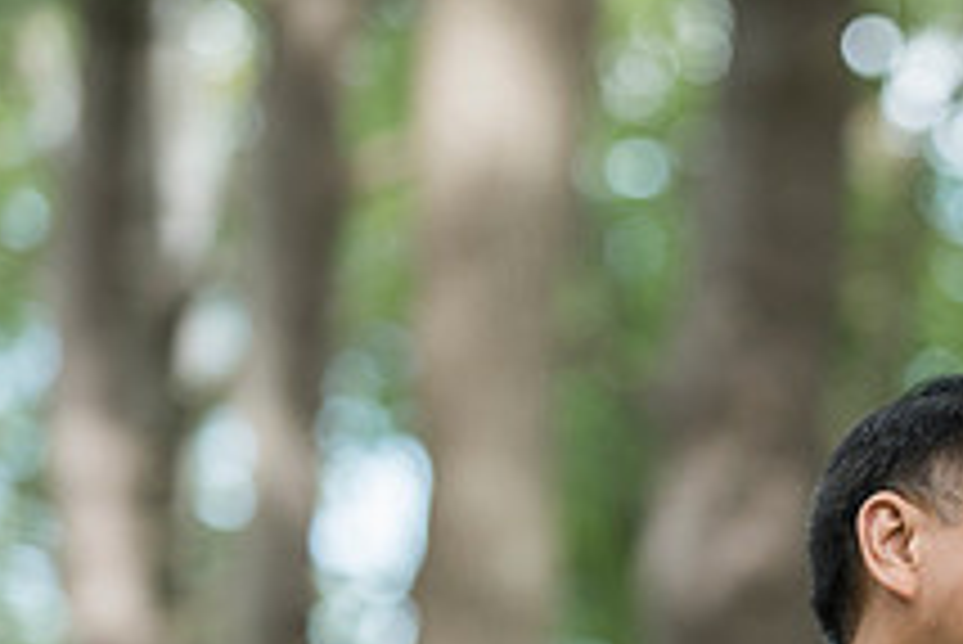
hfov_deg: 6.3
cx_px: 1125
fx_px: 8699
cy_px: 669
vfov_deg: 4.2
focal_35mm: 325
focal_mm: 120
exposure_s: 1/500
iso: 400
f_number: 2.8
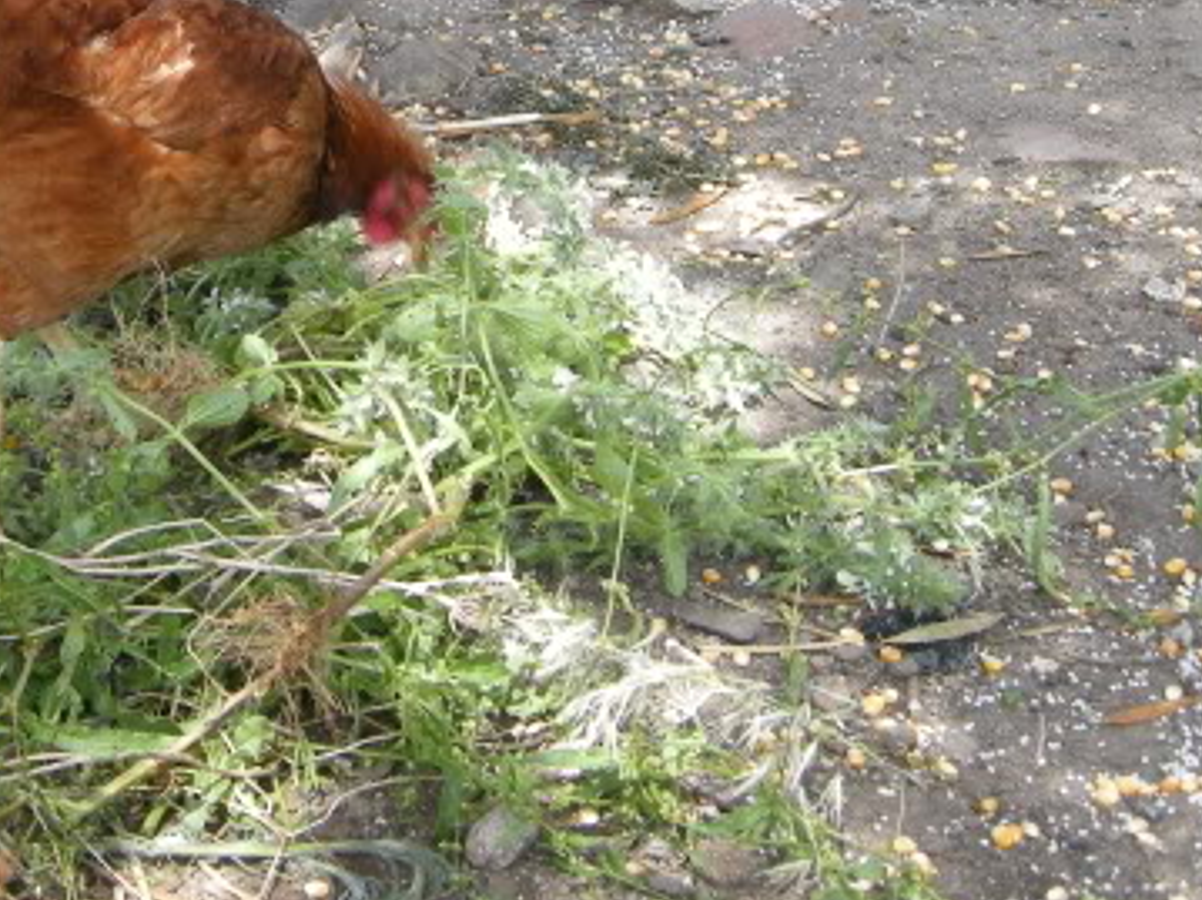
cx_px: 275
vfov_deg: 18.2
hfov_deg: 24.7
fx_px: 2708
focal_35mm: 78
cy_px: -74
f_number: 3.8
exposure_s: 1/69
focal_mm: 7.5
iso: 64
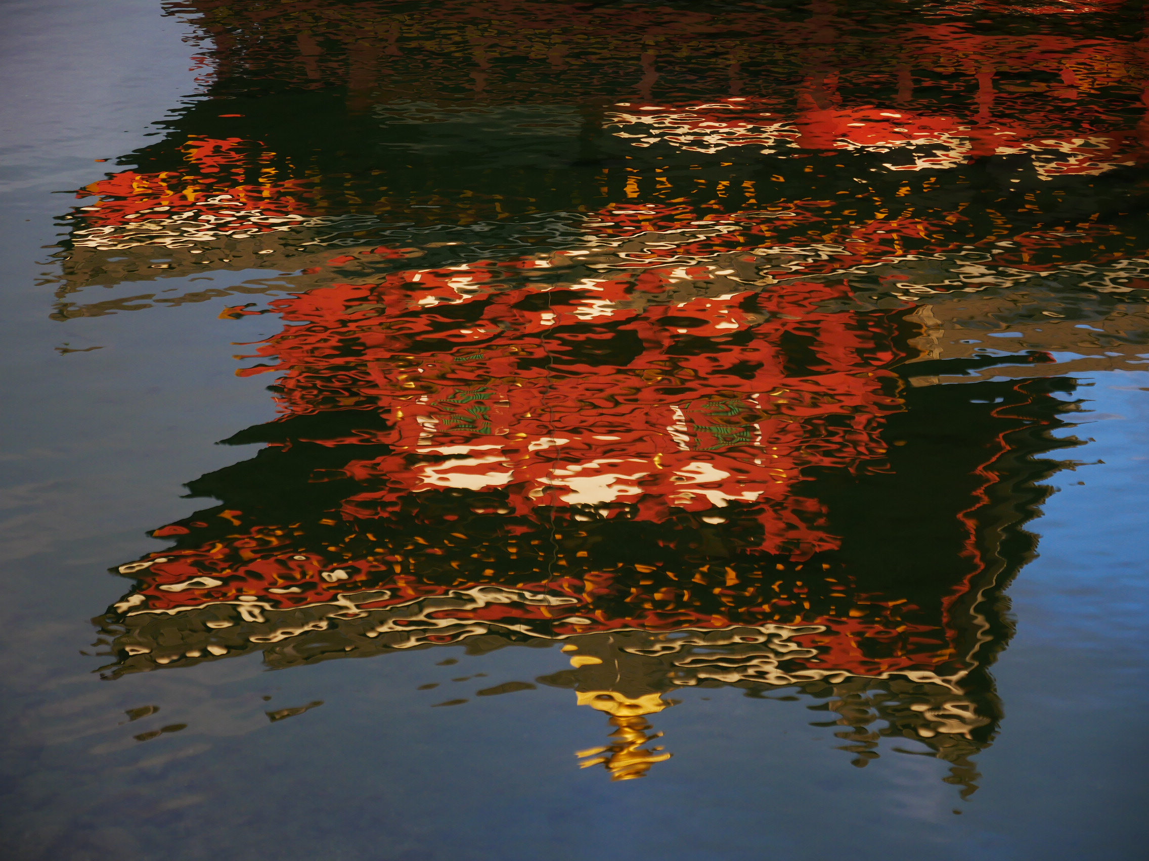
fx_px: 3983
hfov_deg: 16.4
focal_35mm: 120
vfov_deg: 12.3
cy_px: 430
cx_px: 574
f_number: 4
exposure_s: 1/200
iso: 200
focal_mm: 60
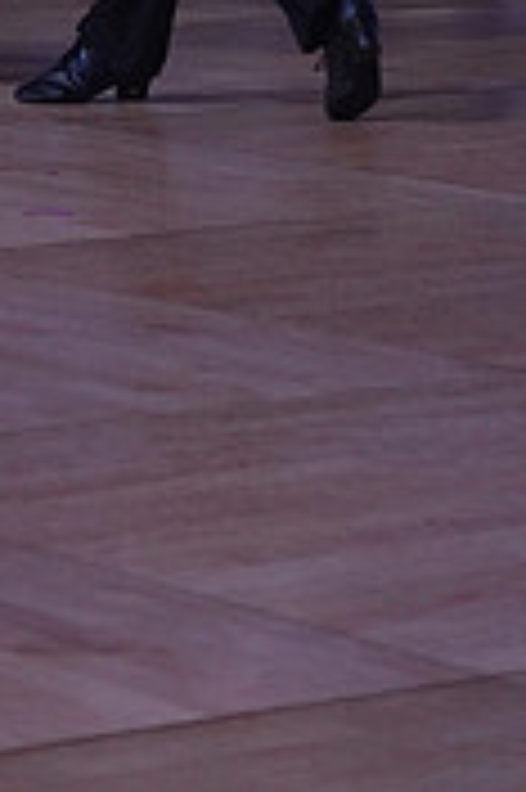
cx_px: -43
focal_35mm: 231
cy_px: -504
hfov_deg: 5.9
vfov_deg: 8.7
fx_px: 5072
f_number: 4
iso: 1250
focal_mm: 70
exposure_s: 1/400
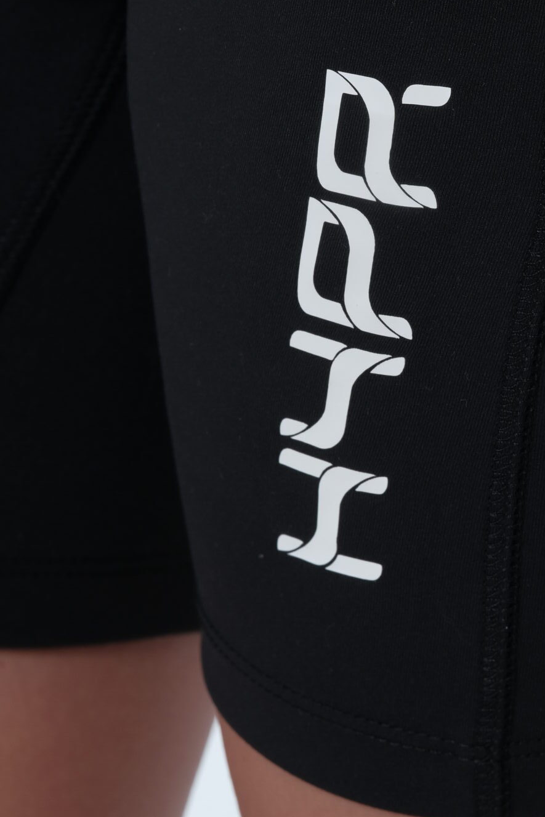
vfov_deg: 9.4
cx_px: 516
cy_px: 259
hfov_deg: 6.3
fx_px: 4949
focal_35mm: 218
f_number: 8
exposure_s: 1/250
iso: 200
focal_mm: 75
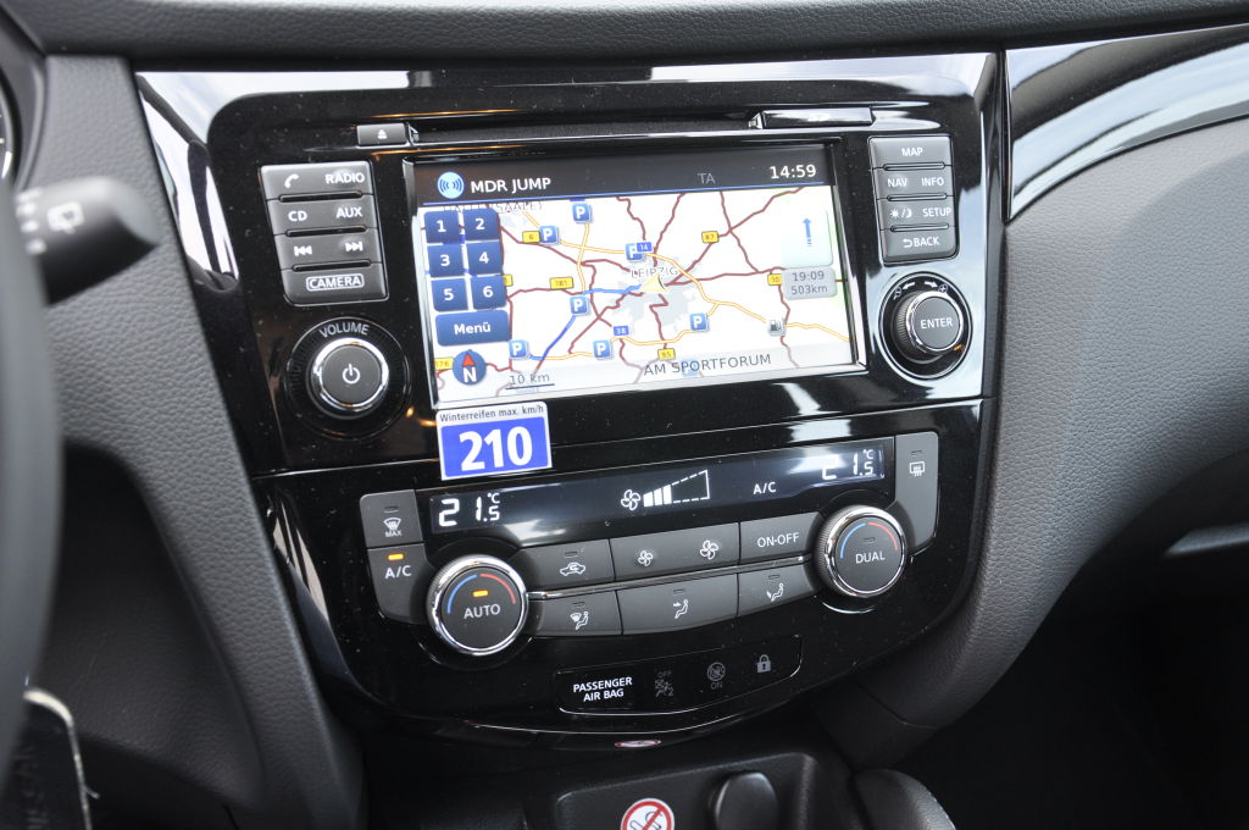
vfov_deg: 31.8
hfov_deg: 46.5
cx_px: 624
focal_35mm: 42
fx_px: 1455
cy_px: 415
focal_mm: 28
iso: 400
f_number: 5
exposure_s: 1/25
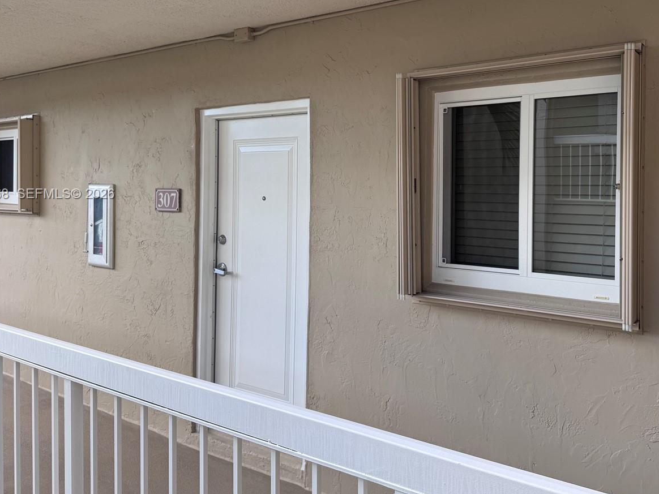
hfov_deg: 55.0
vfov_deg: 42.7
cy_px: 195
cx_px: 391
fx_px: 628
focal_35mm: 33
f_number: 1.78
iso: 80
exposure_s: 1/422
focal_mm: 6.76
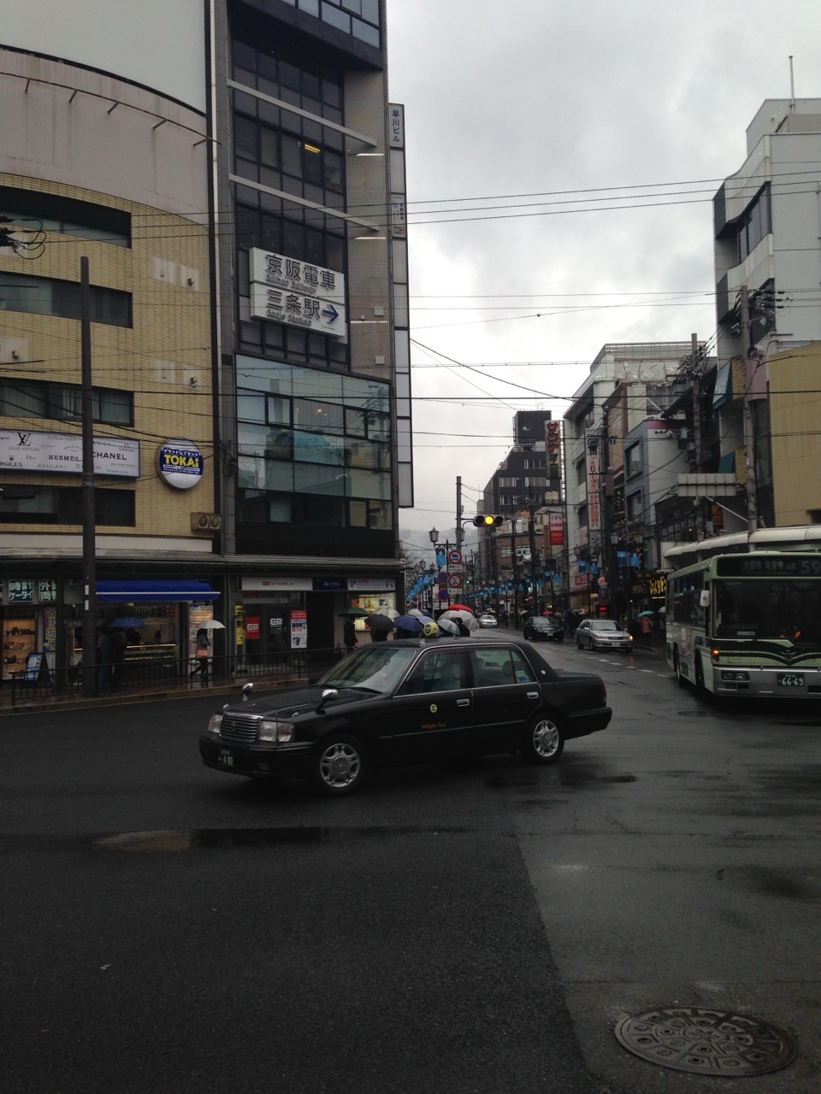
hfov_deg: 42.9
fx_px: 1044
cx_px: 410
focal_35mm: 33
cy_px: 547
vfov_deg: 55.4
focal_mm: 4.12
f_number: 2.4
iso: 50
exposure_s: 1/616
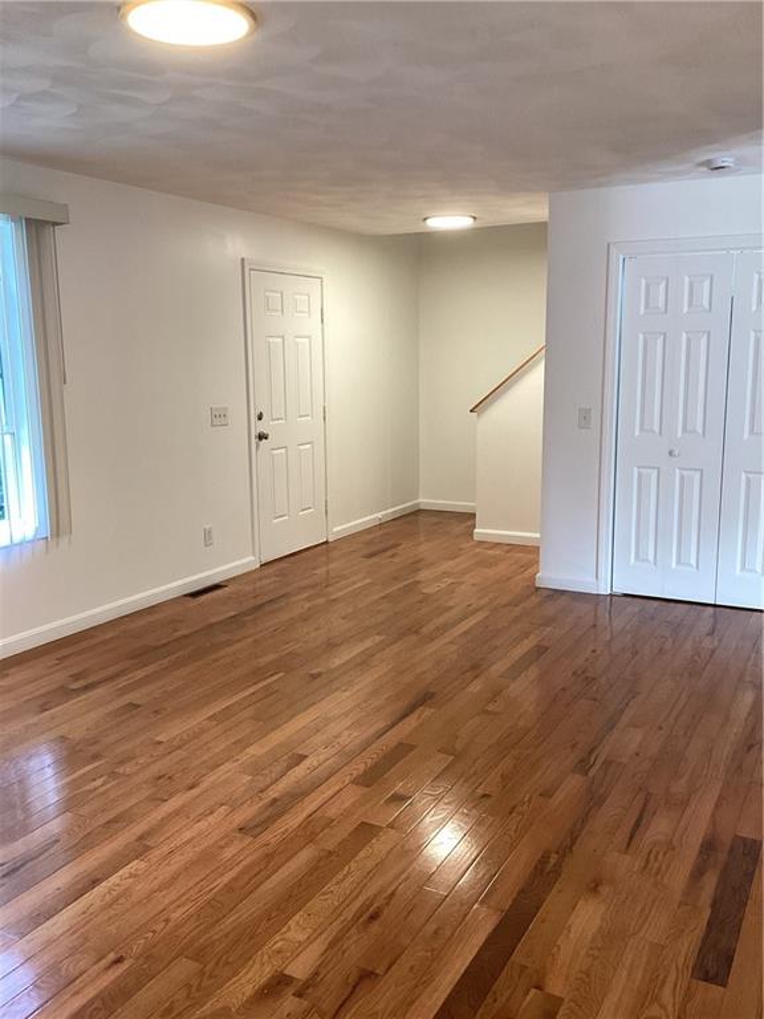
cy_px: 510
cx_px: 382
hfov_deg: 45.4
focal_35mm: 31
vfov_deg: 58.4
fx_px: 912
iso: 125
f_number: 2.4
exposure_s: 1/60
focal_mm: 3.3
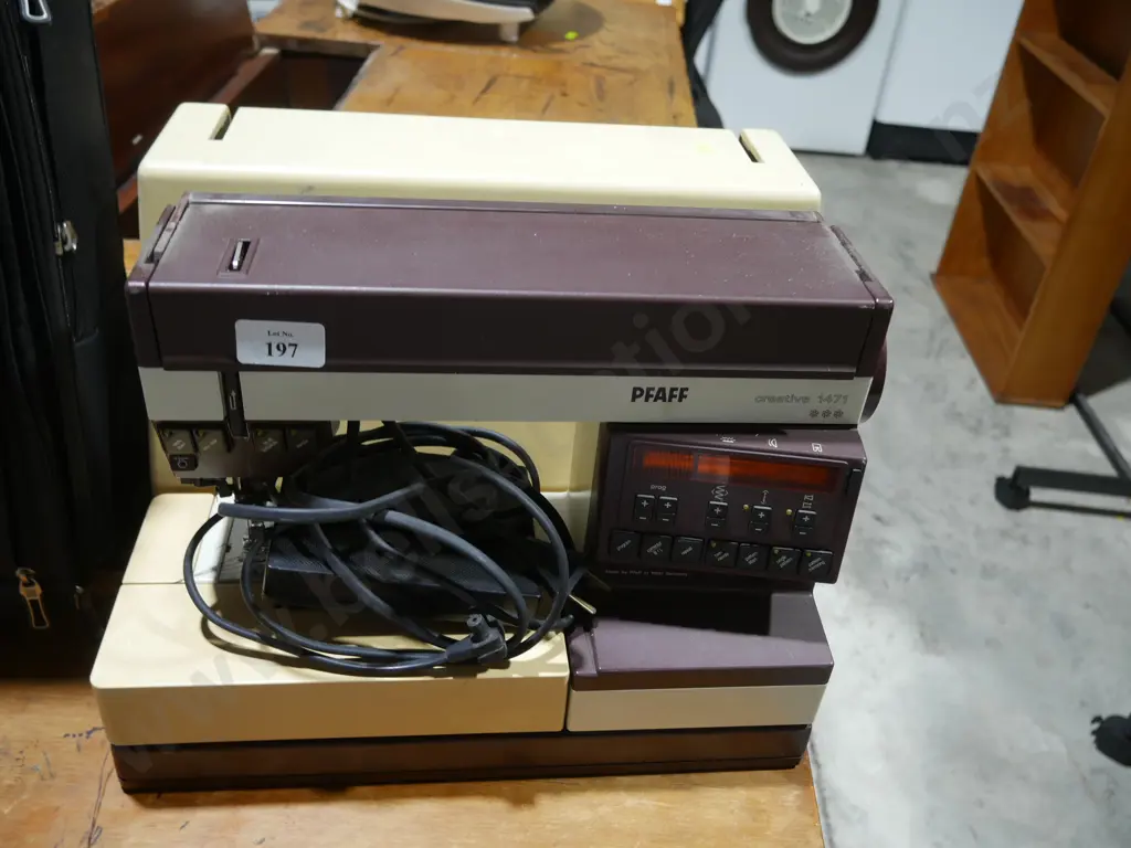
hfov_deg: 60.0
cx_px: 566
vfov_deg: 46.8
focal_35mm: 30
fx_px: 980
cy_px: 424
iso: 320
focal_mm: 15
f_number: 3.6
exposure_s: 1/60
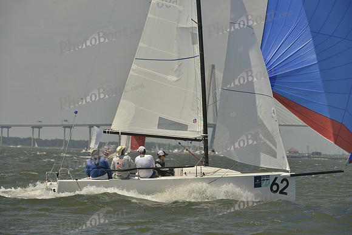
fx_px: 2738
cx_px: 176
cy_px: 118
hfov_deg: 7.4
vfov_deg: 4.9
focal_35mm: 280
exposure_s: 1/1250
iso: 280
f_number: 11
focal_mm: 280
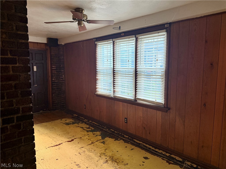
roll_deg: +0.2
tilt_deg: -6.6
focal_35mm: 24
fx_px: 157
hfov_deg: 71.6
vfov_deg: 56.8
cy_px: 84
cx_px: 113
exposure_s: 1/60
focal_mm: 6.76
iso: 200
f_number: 1.78
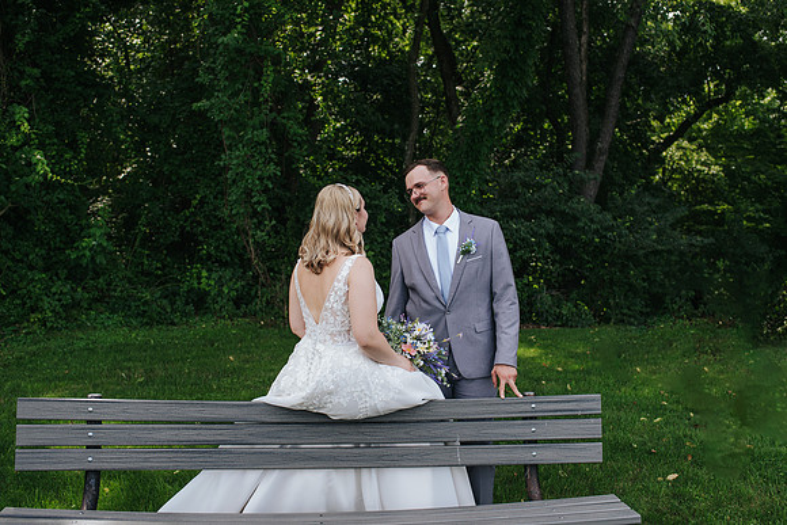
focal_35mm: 39
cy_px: 258
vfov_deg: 34.1
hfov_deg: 49.3
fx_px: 857
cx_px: 407
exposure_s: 1/320
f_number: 3.2
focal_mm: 35
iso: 110
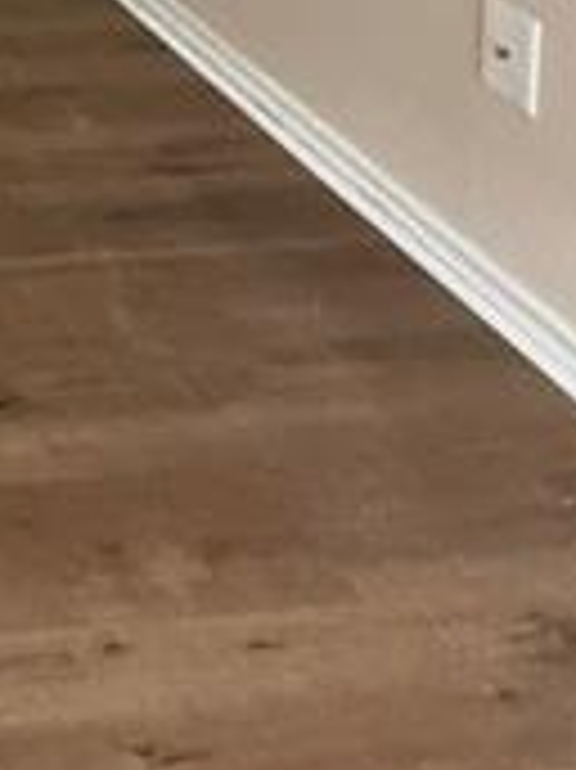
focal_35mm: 63
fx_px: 1399
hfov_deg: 17.4
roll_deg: -1.1
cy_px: -612
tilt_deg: -3.4
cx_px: -544
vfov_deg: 21.0
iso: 400
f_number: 2.2
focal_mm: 2.22
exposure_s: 1/60
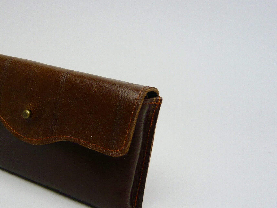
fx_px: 432
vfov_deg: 26.9
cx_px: 72
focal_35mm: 54
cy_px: 130
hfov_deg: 34.8
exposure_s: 1/60
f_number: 3.1
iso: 100
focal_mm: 5.8
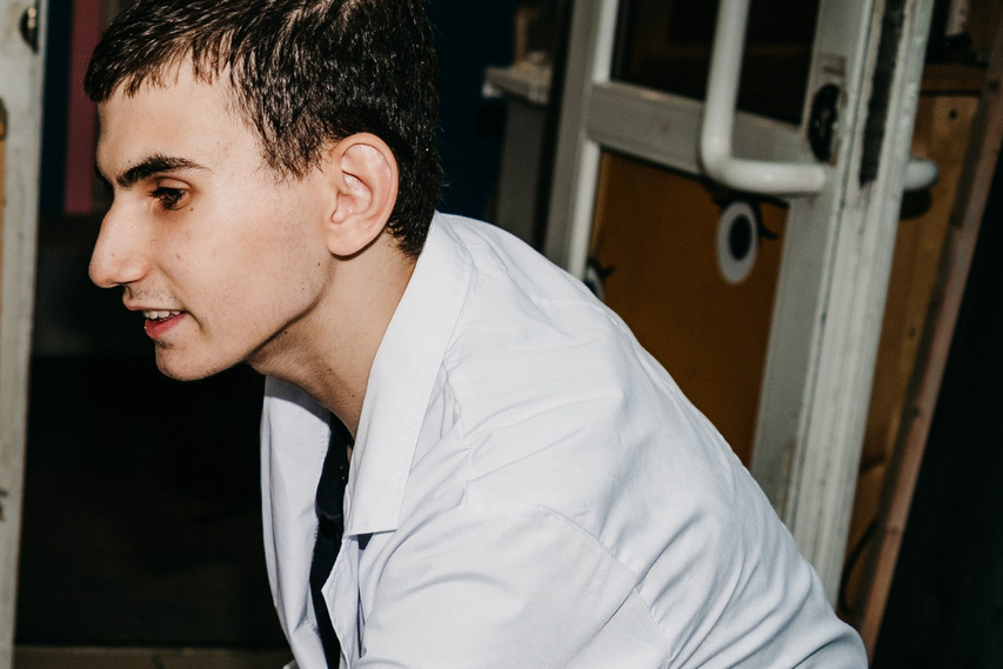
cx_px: -462
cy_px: 628
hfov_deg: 19.4
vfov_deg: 14.5
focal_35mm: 93
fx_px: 2591
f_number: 3.5
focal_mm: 31
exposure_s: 1/160
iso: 125
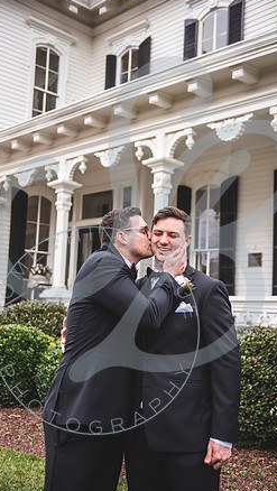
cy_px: 246
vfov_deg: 47.3
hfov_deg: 27.8
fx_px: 560
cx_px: 146
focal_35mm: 43
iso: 100
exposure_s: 1/400
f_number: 2.8
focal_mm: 40
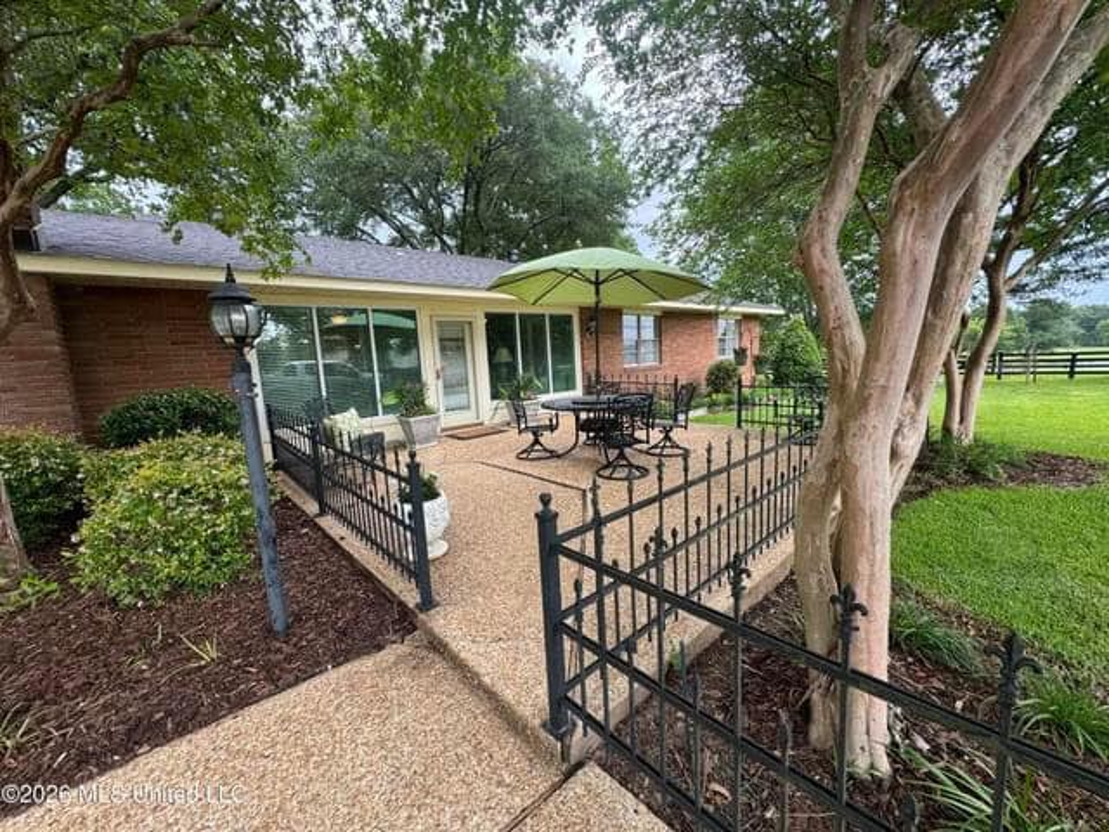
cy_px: 416
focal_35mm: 14
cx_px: 554
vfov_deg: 85.7
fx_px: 449
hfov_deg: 102.1
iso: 40
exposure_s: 1/109
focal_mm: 2.2
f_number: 2.2
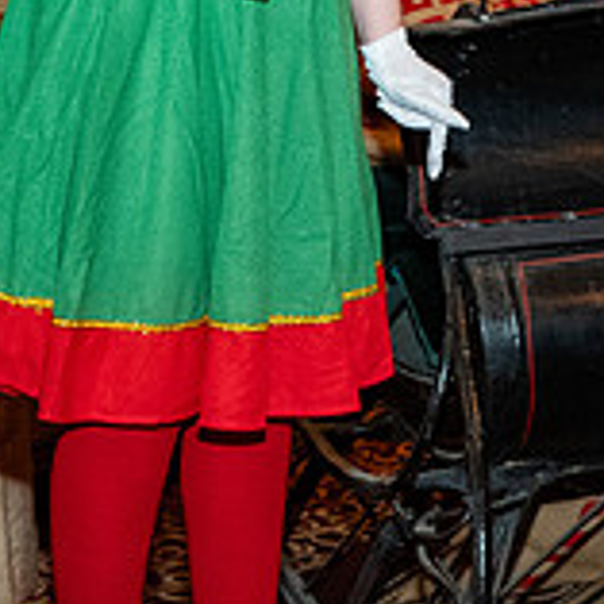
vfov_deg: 12.2
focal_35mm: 141
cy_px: -44
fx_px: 2783
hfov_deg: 11.6
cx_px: 1027
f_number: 3.6
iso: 2500
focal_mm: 30.2
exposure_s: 1/125
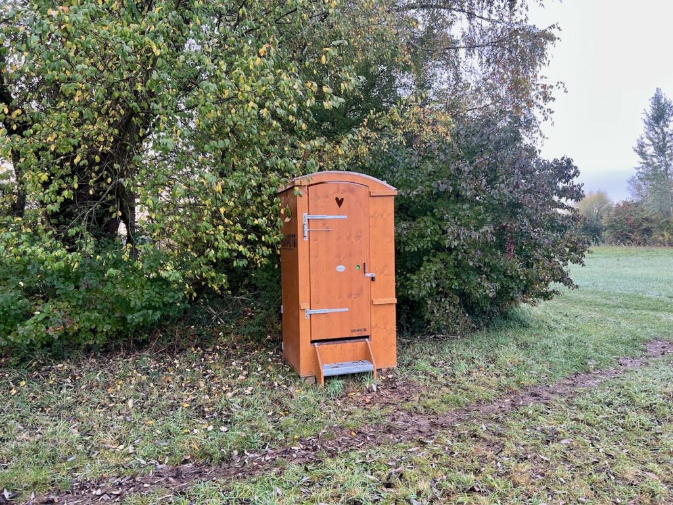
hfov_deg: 67.3
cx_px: 336
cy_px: 252
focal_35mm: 26
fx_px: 505
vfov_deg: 53.1
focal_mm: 5.7
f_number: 1.5
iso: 100
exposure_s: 1/121
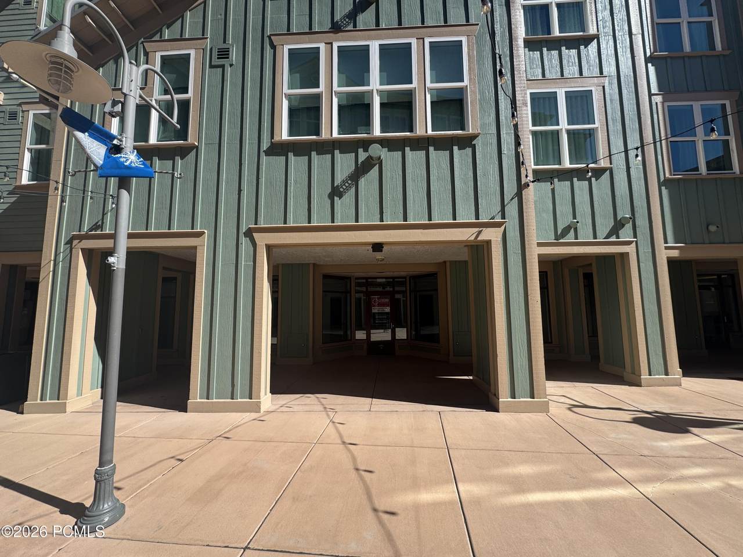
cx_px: 372
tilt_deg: +5.5
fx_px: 300
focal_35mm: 14
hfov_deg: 102.1
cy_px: 278
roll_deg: +0.0
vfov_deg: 85.7
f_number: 2.2
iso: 40
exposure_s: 1/1110
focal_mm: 2.22
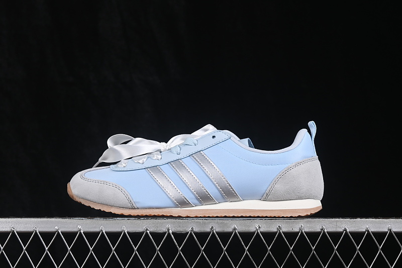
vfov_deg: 18.2
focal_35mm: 75
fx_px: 837
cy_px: 134
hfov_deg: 27.0
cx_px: 201
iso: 160
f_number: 8
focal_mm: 50
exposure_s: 1/80
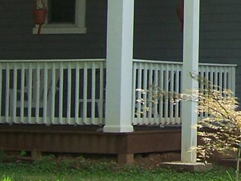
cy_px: -38
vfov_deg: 8.5
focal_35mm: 172
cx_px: 371
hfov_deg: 11.0
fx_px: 1197
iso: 80
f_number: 2.8
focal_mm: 6.3
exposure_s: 1/350
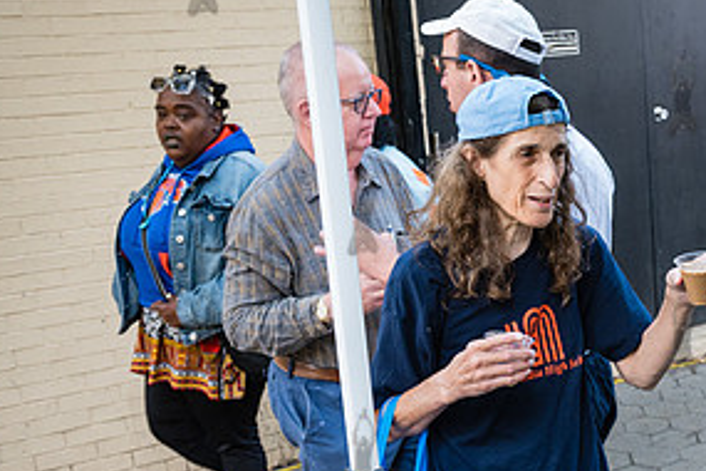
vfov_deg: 23.6
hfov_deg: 32.6
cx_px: 681
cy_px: 331
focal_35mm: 57
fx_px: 1118
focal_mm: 28
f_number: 4.5
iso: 1000
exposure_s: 1/100
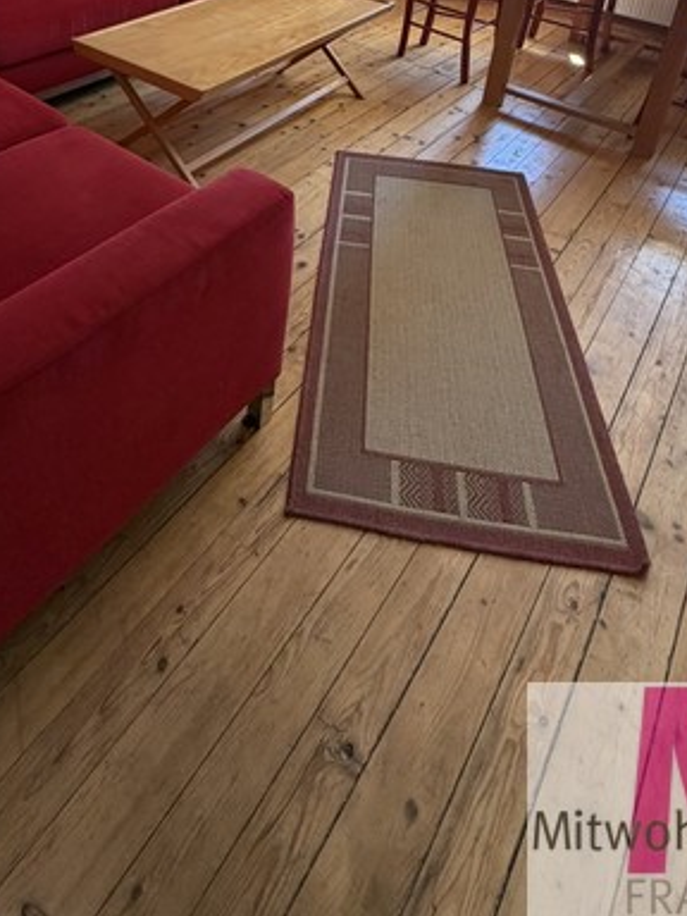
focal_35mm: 26
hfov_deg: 52.8
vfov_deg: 56.6
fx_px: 688
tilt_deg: -21.6
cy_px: 68
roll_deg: -3.1
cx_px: 283
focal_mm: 2.22
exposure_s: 1/121
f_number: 2.2
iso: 200
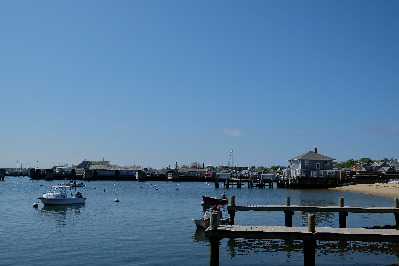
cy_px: 133
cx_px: 200
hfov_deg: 53.1
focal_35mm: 36
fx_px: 399
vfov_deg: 36.9
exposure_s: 1/350
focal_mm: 24.3
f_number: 11
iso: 200
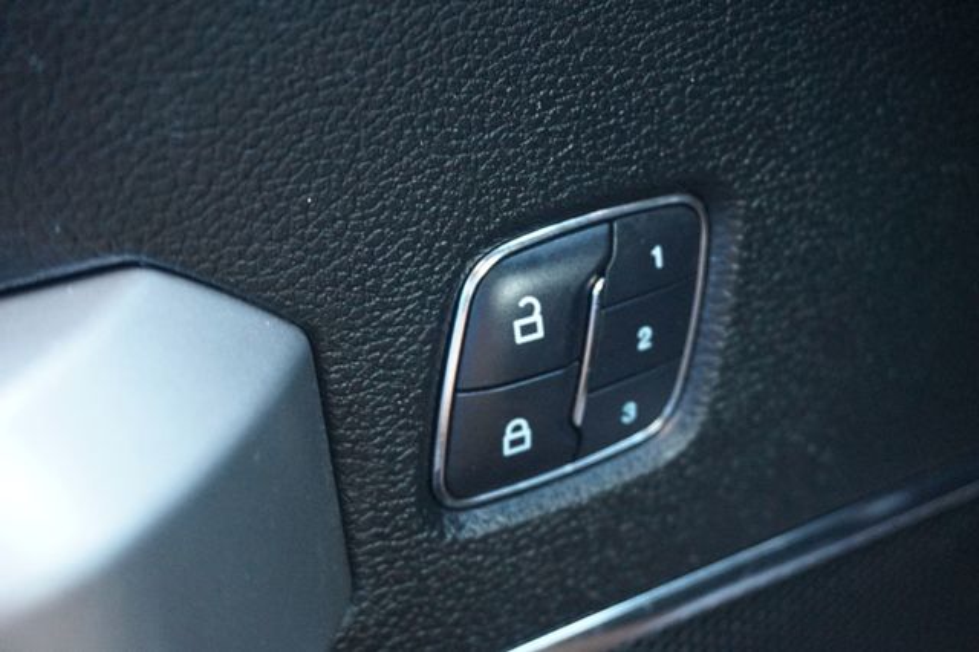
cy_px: 326
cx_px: 490
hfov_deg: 43.6
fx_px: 1223
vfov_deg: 29.8
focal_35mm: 45
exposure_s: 1/50
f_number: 5
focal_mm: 30
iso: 3200
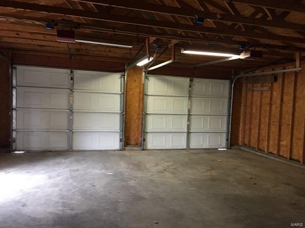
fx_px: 256
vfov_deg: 48.2
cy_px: 114
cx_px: 152
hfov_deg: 61.7
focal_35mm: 29
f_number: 2.2
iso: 125
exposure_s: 1/30
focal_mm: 4.15
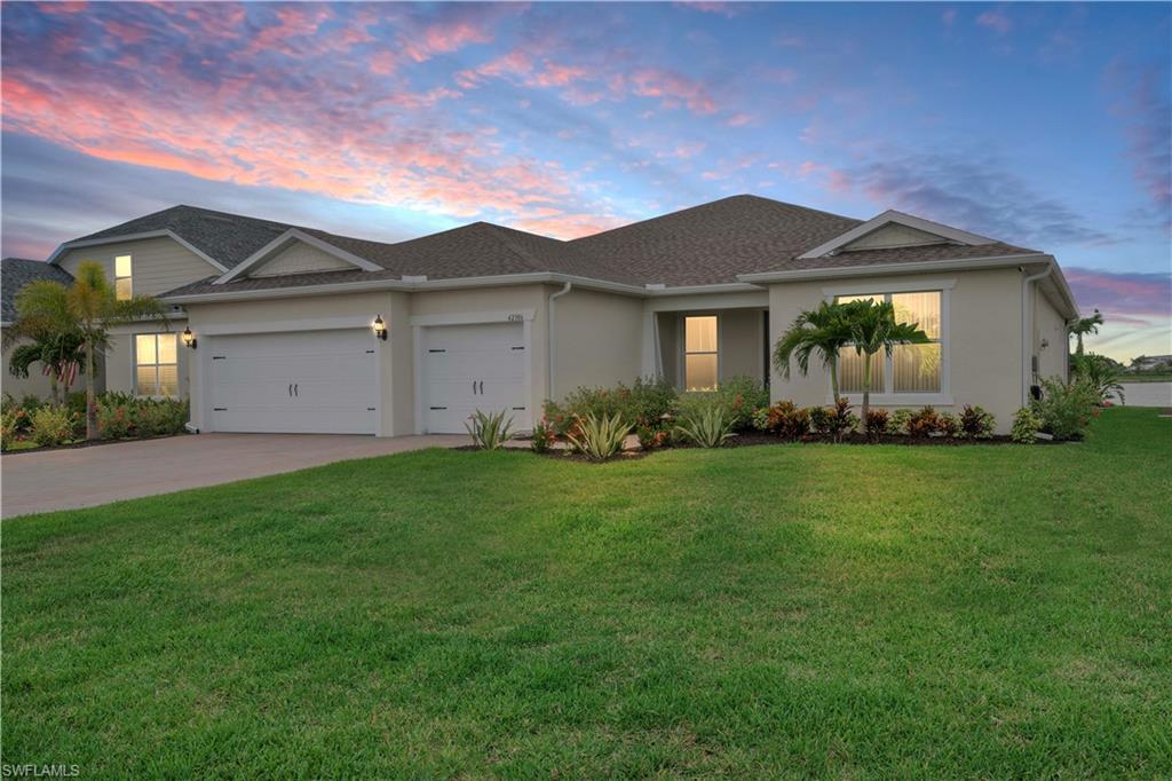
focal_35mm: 29
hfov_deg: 63.7
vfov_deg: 44.9
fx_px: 944
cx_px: 586
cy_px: 390
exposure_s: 1/500
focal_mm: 29
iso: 320
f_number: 11
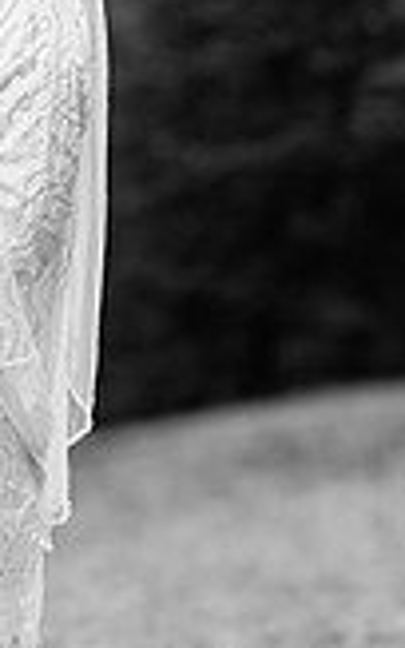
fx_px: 1535
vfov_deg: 23.8
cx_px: -576
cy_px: 364
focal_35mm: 87
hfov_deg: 12.0
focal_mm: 24
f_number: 2.8
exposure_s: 1/1000
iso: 100
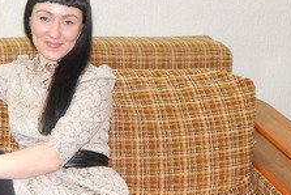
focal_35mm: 98
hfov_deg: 20.6
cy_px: 47
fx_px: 793
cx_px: 61
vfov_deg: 13.9
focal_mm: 6.1
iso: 800
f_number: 3.3
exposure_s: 1/8
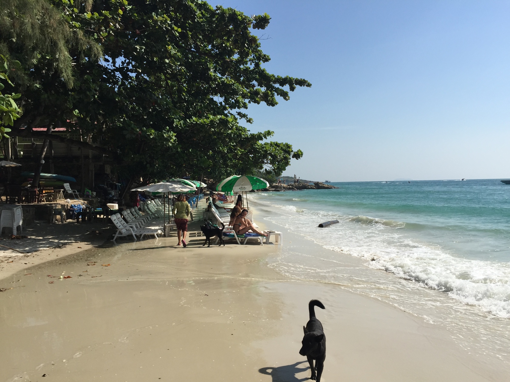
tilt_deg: -1.4
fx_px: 427
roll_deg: +0.1
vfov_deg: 48.2
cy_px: 191
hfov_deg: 61.7
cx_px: 255
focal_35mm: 29
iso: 32
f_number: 2.2
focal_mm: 4.15
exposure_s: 1/3597
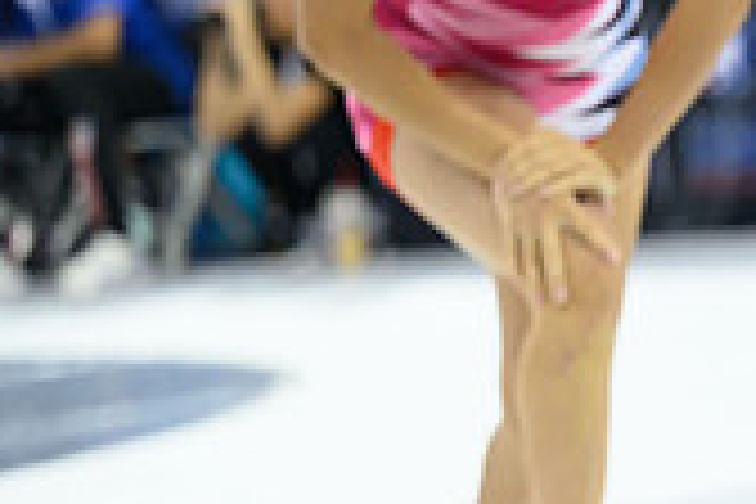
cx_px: 1274
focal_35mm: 414
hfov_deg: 4.9
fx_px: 8693
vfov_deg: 3.3
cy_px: 281
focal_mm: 120
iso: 2500
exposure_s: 1/800
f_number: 2.8
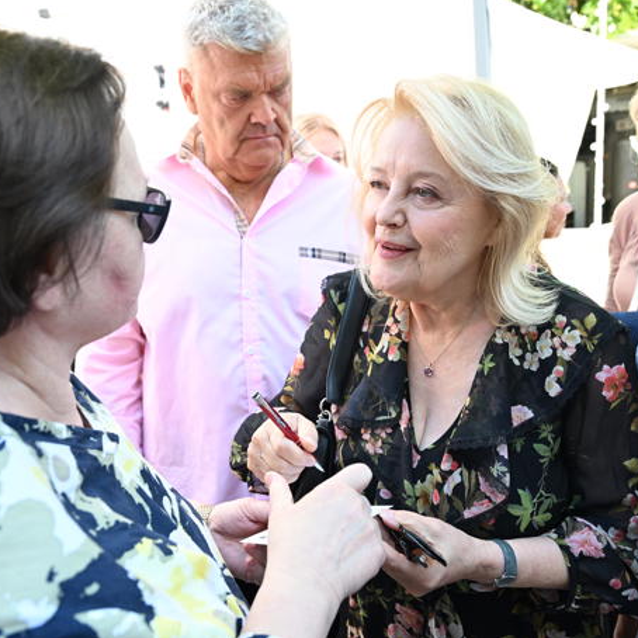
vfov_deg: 52.5
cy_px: 318
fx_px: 646
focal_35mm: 31
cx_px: 306
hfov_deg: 52.5
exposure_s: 1/500
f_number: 4.5
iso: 1250
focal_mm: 24
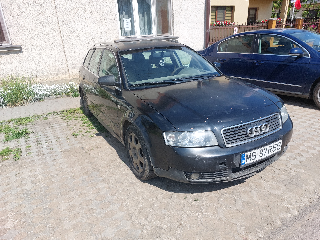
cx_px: 160
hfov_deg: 69.4
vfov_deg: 54.9
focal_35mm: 25
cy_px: 120
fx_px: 231
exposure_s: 1/915
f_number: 1.8
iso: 25
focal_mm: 5.23
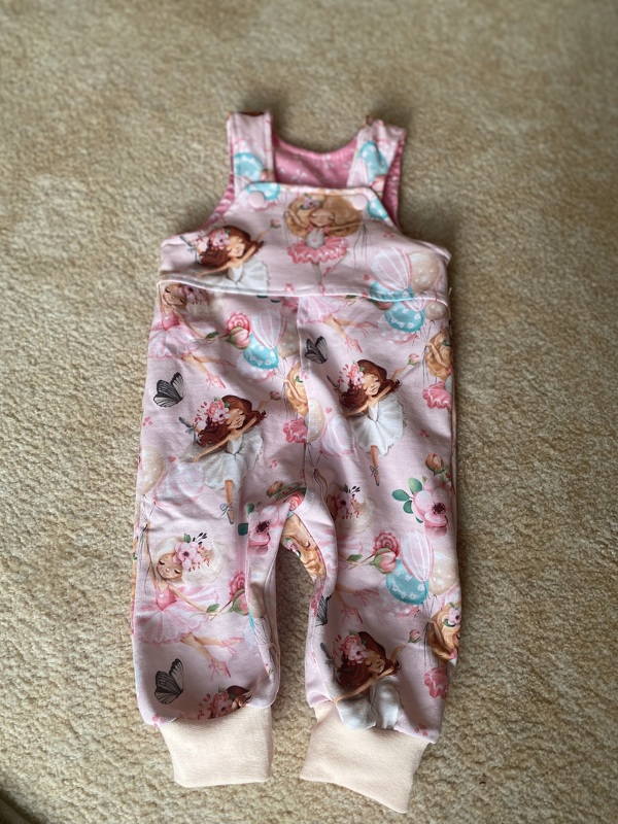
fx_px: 619
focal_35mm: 26
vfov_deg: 67.3
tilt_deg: -74.6
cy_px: 412
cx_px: 309
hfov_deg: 53.1
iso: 40
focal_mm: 4.25
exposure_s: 1/121
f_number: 1.8
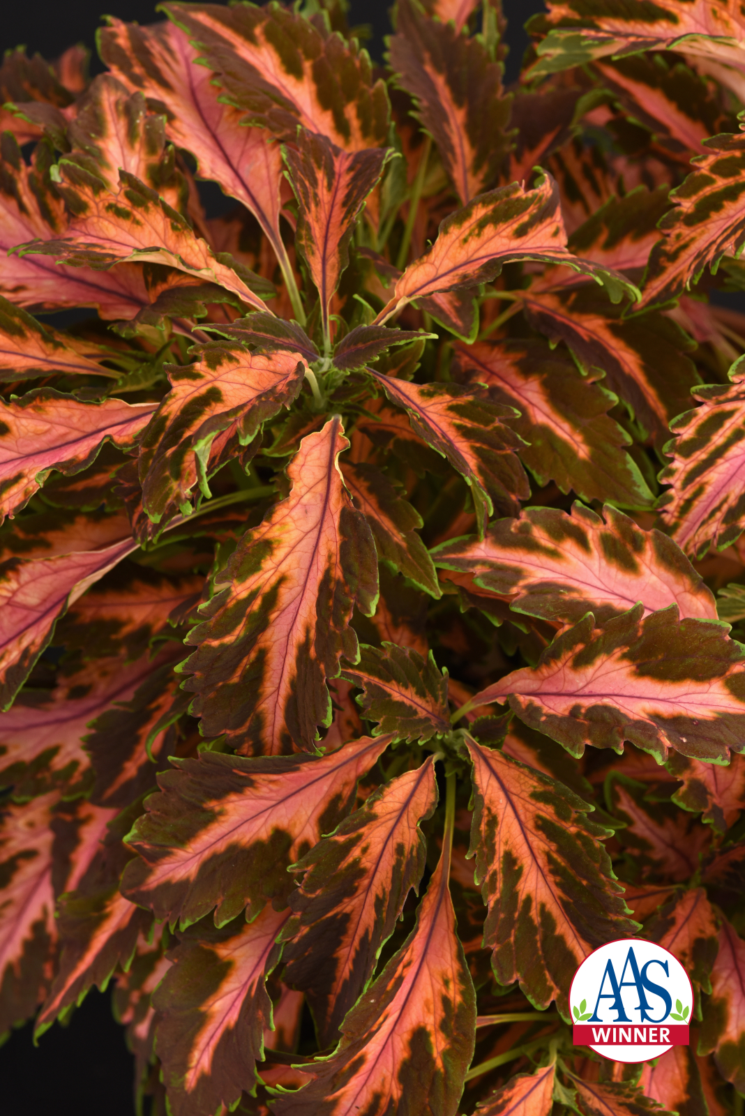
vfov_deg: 19.4
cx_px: 372
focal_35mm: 105
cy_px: 558
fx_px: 3256
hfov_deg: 13.1
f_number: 11
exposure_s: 1/200
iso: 400
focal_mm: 105
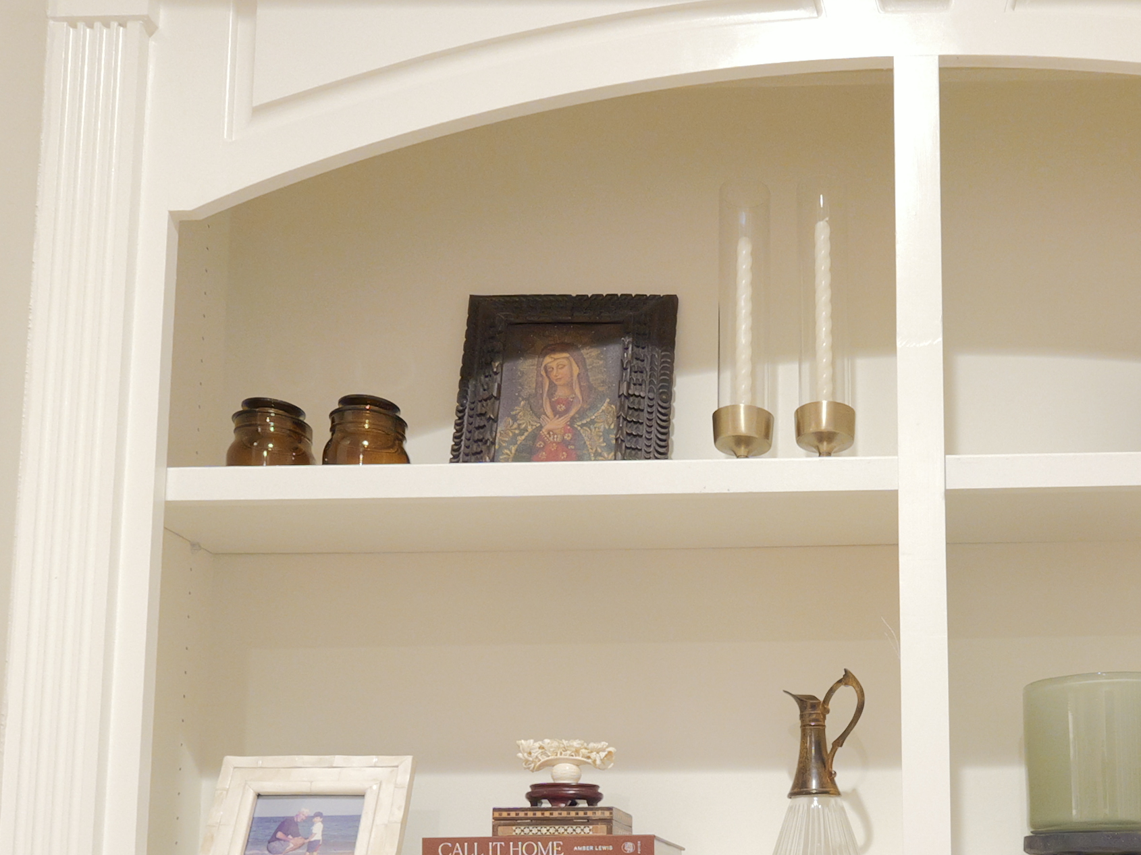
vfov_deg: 38.6
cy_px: 788
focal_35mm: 34
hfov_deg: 51.8
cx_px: 847
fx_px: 1121
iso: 3200
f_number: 8
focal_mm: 10
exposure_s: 1/3.2
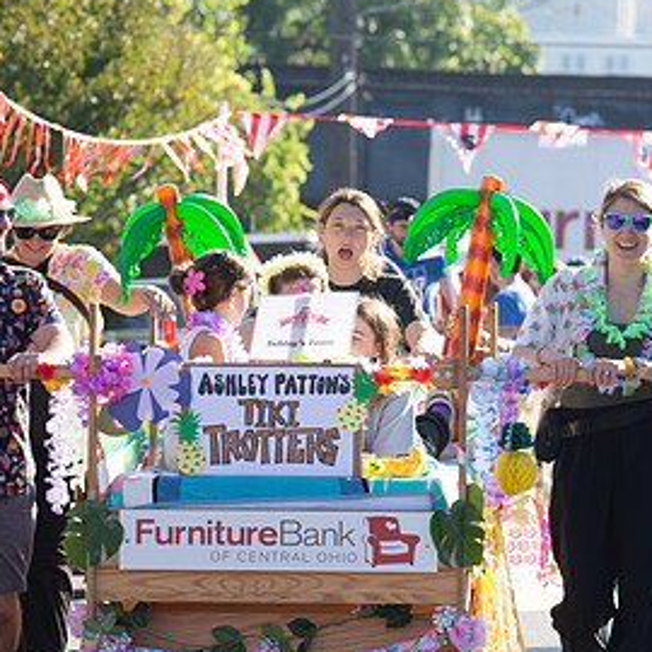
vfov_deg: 4.5
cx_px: 288
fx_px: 8268
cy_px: 435
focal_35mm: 388
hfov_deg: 4.5
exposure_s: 1/250
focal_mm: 200
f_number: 7.1
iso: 200
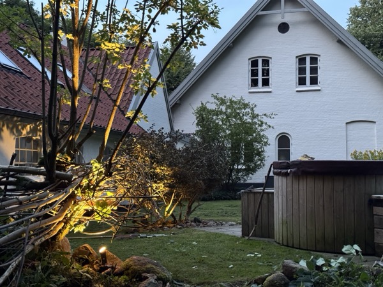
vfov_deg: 30.3
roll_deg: -0.2
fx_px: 531
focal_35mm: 48
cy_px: 144
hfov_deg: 39.7
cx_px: 192
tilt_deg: +3.2
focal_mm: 6.76
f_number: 1.78
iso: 640
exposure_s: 1/25
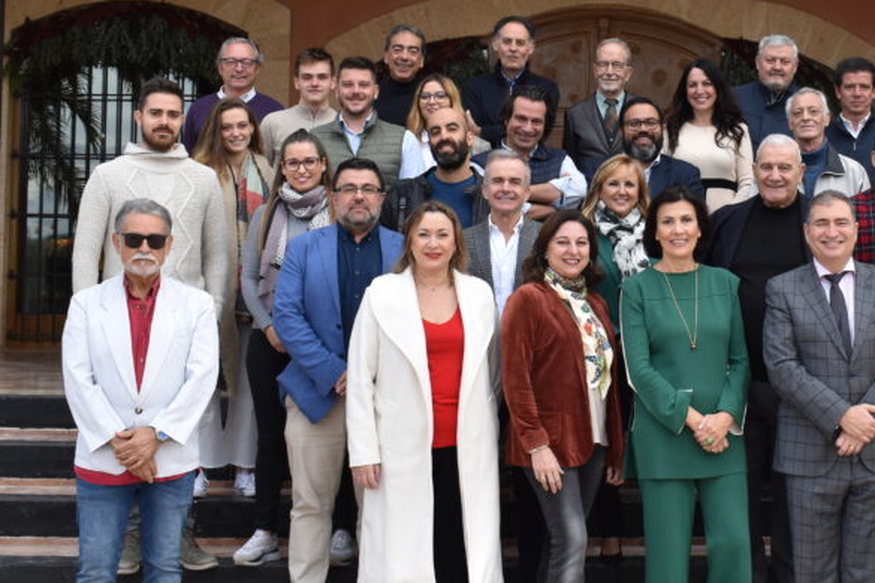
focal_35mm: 63
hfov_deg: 31.2
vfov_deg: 21.5
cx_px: 678
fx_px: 1531
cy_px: 232
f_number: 8
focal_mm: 24
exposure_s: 1/250
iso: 400
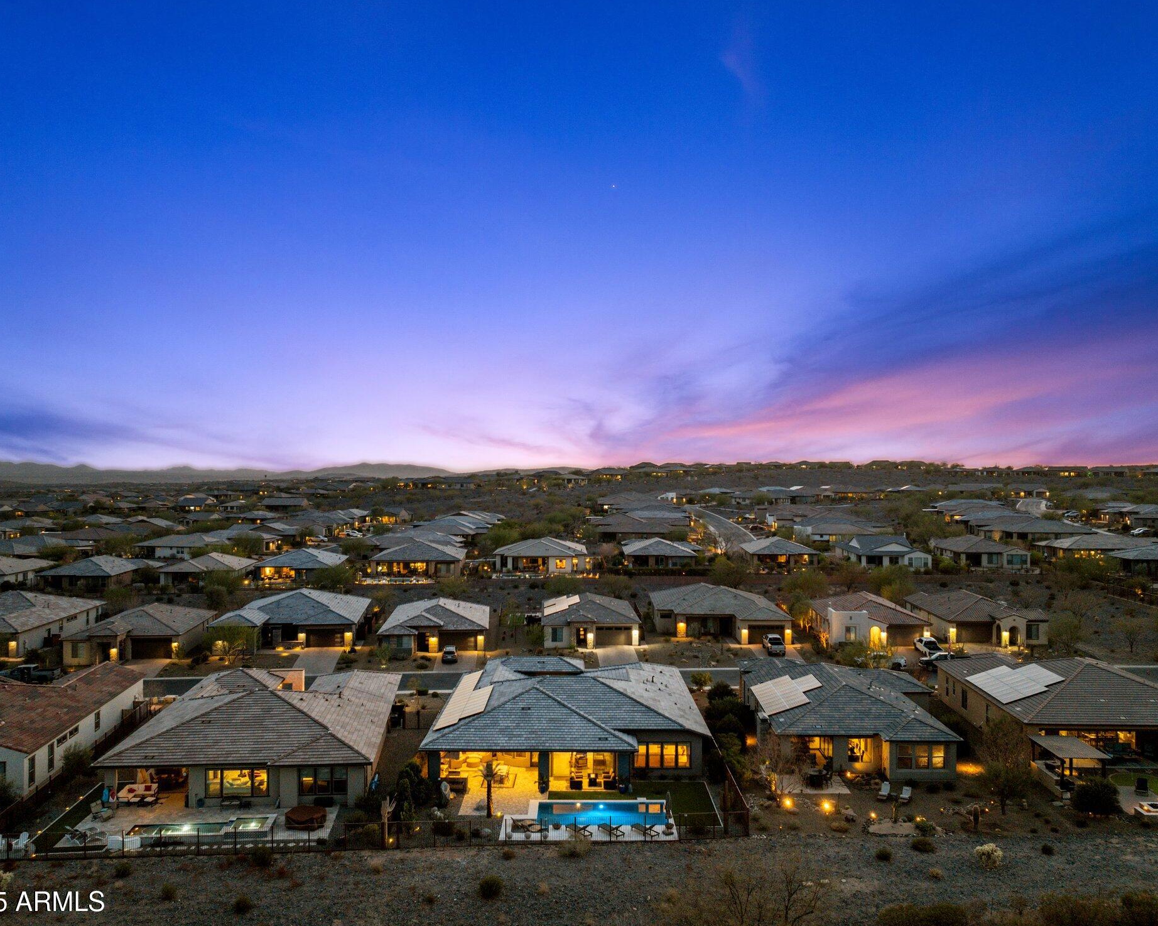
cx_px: 588
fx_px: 891
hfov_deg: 66.0
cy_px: 464
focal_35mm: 26
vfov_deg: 54.9
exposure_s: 1/13
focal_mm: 12.29
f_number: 2.8
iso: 570
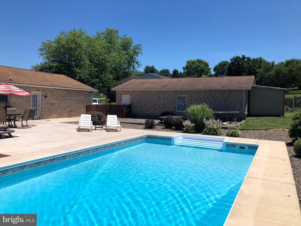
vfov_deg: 49.7
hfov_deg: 63.4
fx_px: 243
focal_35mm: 28
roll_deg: -1.5
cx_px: 150
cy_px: 113
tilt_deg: -1.9
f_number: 1.8
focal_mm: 3.99
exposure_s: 1/3690
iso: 25
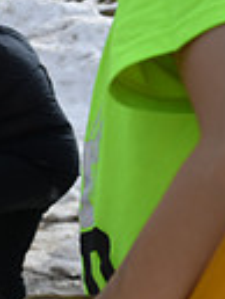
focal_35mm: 134
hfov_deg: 9.2
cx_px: -413
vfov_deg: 14.7
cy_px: 217
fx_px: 1159
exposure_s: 1/800
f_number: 5.6
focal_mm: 31
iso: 200
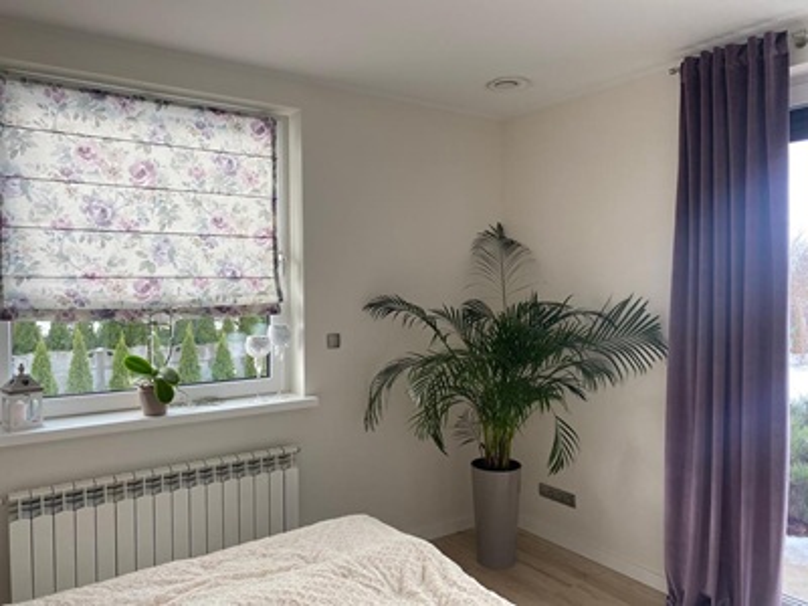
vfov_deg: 53.1
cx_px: 404
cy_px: 303
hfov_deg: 67.3
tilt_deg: -1.7
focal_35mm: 26
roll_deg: -0.7
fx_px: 607
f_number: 1.8
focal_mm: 4.25
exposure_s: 1/121
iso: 80
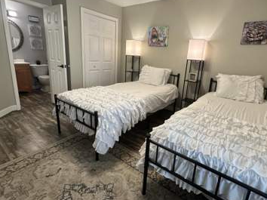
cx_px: 145
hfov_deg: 84.5
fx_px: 146
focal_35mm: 19
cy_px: 89
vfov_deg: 68.4
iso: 250
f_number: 2.2
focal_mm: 2.22
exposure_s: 1/120
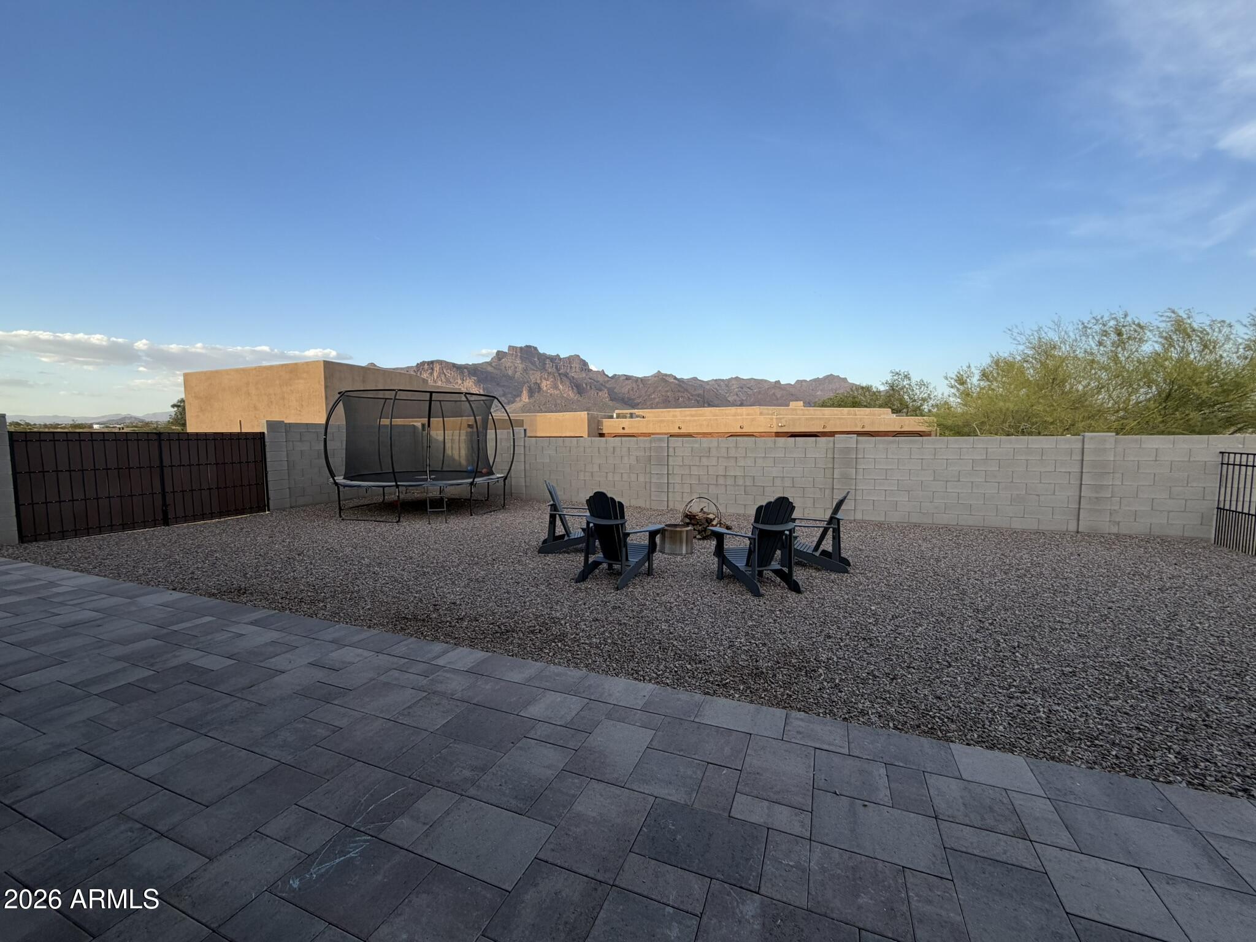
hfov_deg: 102.1
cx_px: 628
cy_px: 471
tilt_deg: -4.0
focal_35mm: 14
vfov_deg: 85.7
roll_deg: +0.2
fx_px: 508
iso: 50
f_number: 2.2
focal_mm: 2.22
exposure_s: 1/502
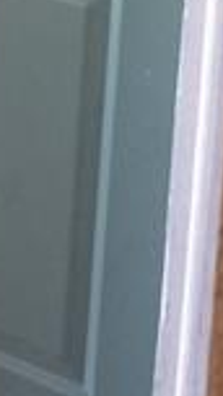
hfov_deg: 8.5
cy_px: -308
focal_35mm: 142
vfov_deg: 13.6
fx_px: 1494
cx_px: 47
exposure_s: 1/30
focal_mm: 4.25
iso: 160
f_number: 1.7
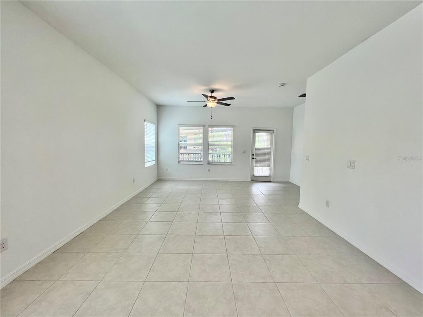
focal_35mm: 13
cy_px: 158
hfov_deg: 106.2
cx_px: 212
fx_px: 159
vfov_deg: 89.9
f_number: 1.8
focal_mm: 1.57
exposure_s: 1/120
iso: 32
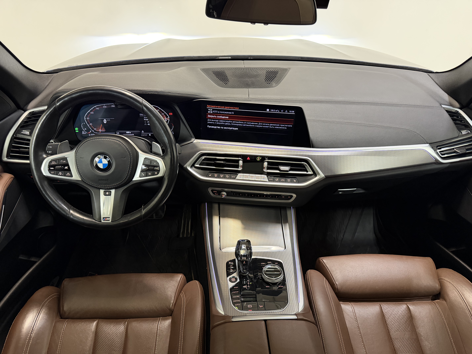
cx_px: 236
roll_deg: -0.1
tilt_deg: -34.3
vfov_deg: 56.8
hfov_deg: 71.6
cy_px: 177
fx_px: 327
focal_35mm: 24
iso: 400
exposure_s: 1/49
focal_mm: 6.76
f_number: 1.78
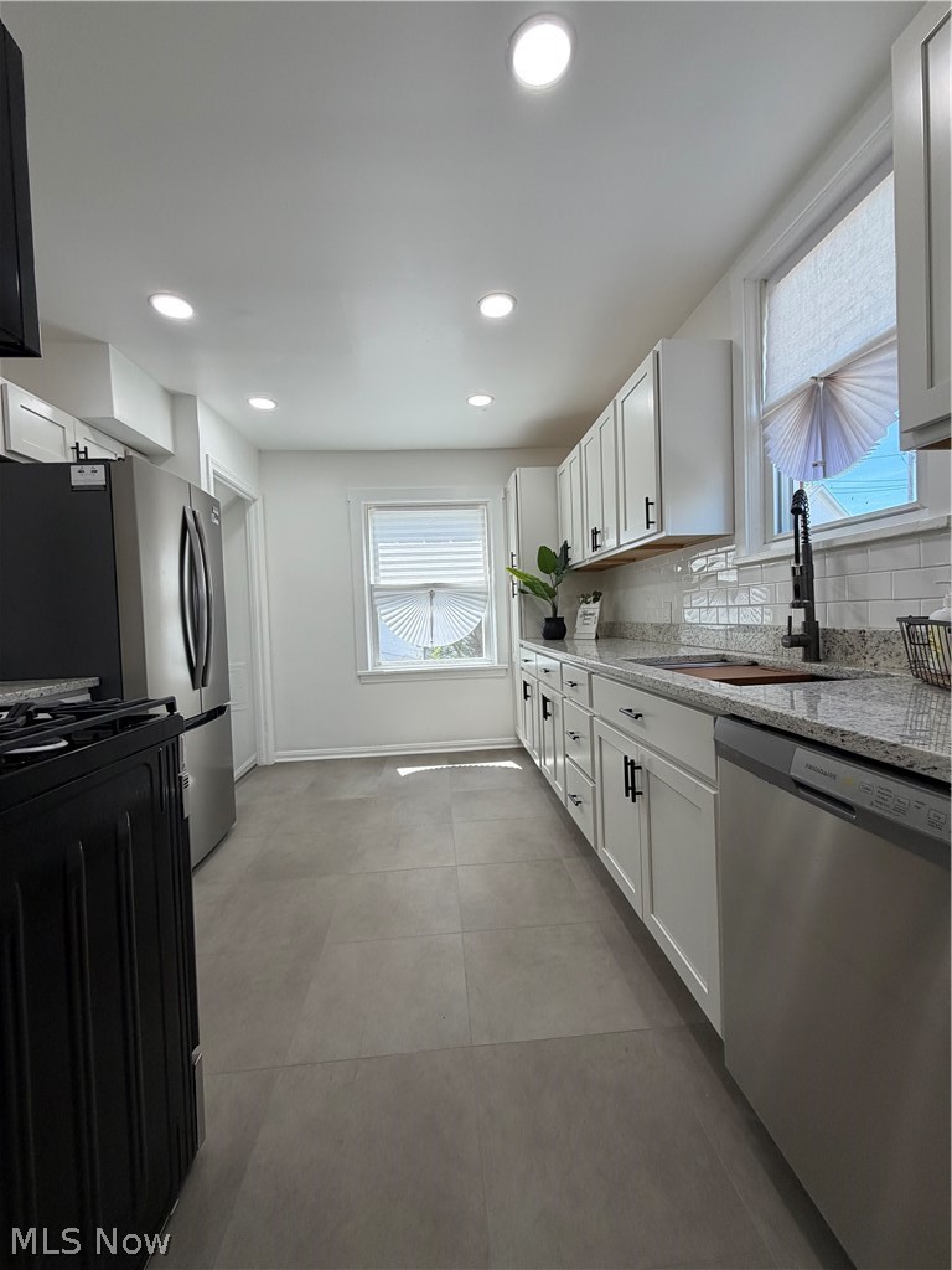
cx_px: 476
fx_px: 513
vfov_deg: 102.1
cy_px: 635
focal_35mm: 14
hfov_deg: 85.7
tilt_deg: -1.8
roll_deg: +2.5
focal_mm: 2.22
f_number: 2.2
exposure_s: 1/120
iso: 80
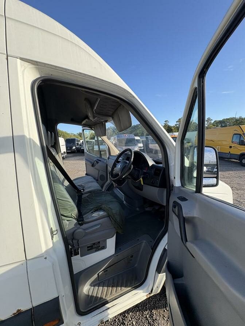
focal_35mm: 14
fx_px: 132
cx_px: 122
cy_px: 163
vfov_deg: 102.1
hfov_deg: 85.7
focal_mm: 2.22
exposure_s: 1/440
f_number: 2.2
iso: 64
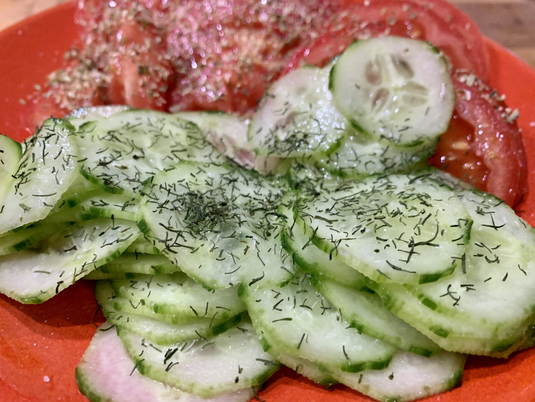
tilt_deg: -47.6
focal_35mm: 26
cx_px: 268
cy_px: 201
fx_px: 402
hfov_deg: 67.3
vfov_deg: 53.1
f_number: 1.8
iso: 200
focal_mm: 4.25
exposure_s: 1/50
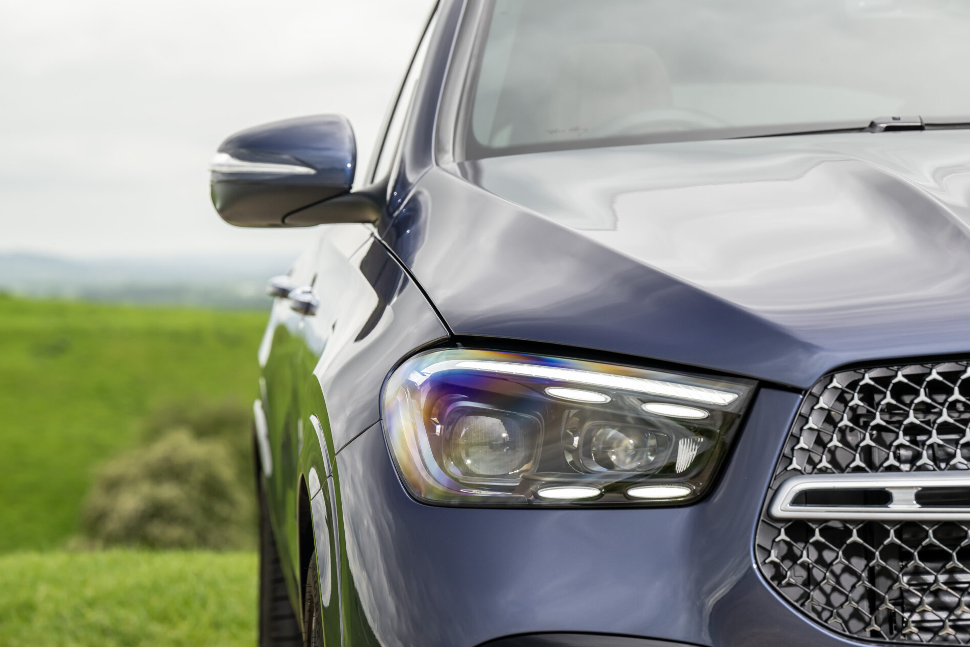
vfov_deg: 10.5
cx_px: 482
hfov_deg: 15.6
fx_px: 3529
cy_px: 325
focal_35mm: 131
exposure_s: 1/200
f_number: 7.1
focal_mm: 130
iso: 400
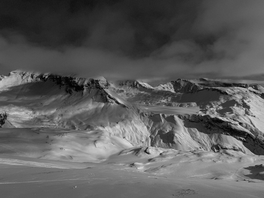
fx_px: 183
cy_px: 99
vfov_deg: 56.8
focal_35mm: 24
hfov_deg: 71.6
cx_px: 132
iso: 80
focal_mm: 6.76
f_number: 1.78
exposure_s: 1/55556
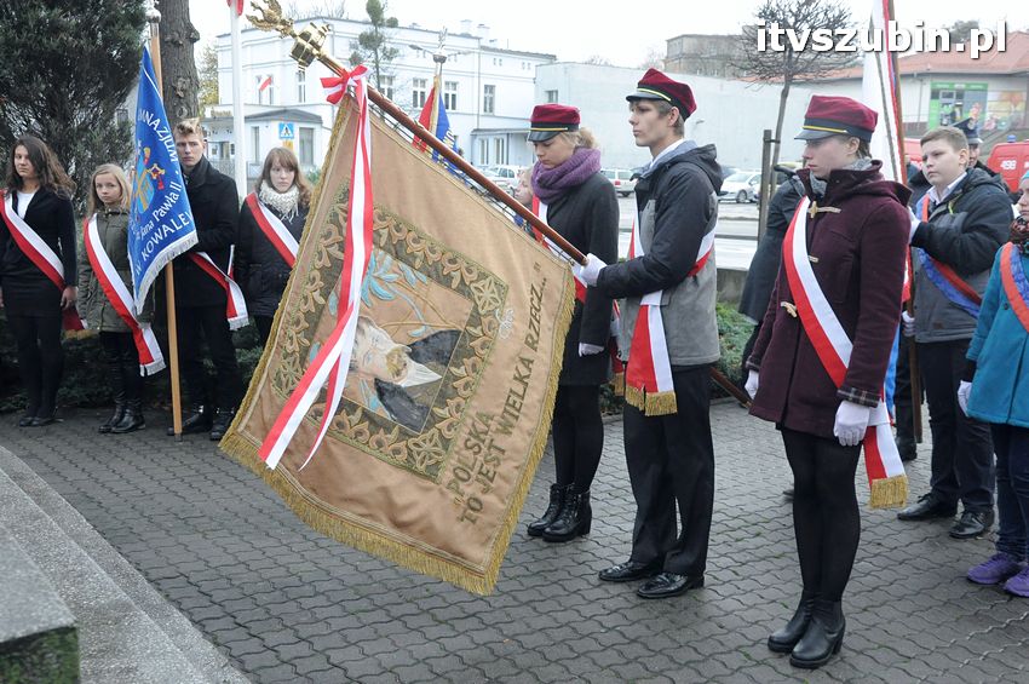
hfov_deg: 51.3
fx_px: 1071
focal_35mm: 38
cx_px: 514
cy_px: 342
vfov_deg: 35.4
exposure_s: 1/200
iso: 1600
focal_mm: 25
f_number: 8
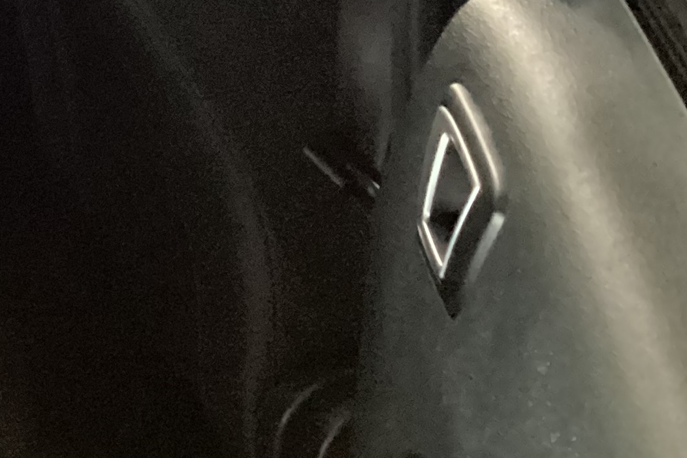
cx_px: -306
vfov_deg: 13.3
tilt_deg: -23.6
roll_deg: +2.1
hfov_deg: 18.4
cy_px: -98
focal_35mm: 100
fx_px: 1909
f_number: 2.4
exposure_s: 1/15
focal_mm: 3.3
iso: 800
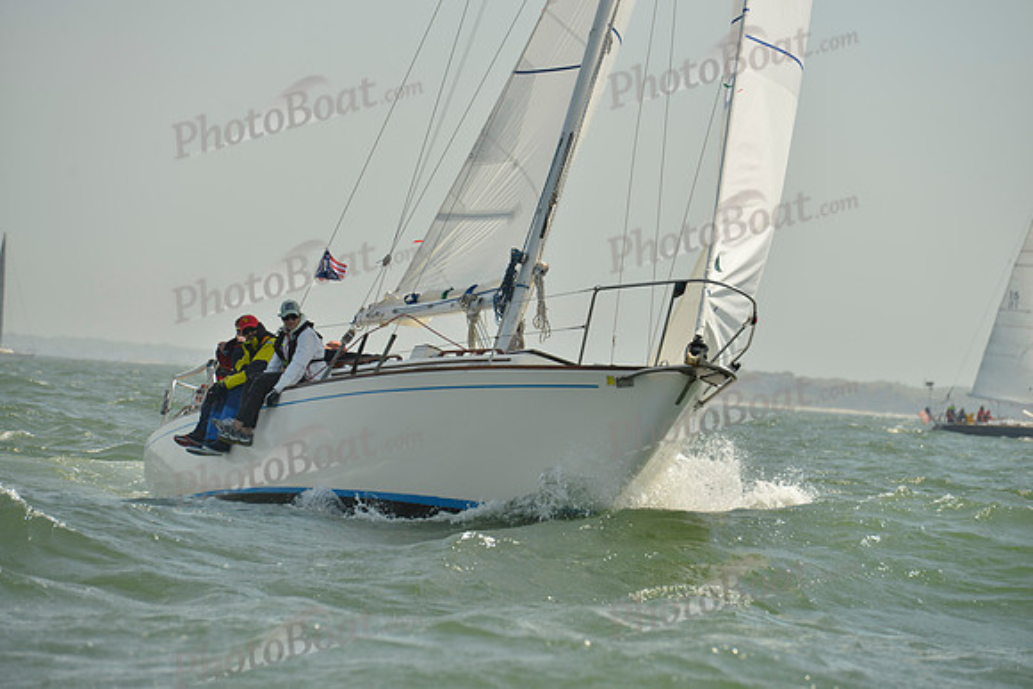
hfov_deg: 10.3
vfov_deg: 6.9
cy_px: 344
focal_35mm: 200
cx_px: 516
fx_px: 5740
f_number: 7.1
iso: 200
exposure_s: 1/1250
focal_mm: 200
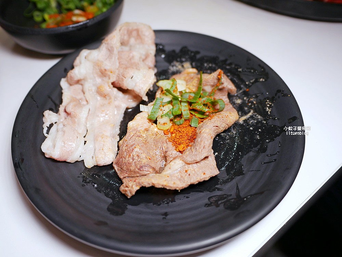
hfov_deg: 63.4
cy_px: 128
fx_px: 277
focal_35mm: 28
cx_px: 171
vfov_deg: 49.8
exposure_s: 1/100
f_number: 2.5
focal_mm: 14
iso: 200
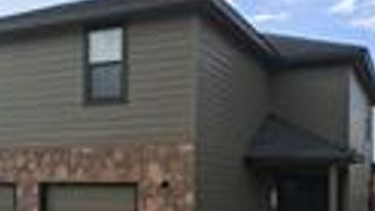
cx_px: 201
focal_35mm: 48
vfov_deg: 24.2
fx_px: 477
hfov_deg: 42.9
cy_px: 192
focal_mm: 4.15
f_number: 2.2
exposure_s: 1/699
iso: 25
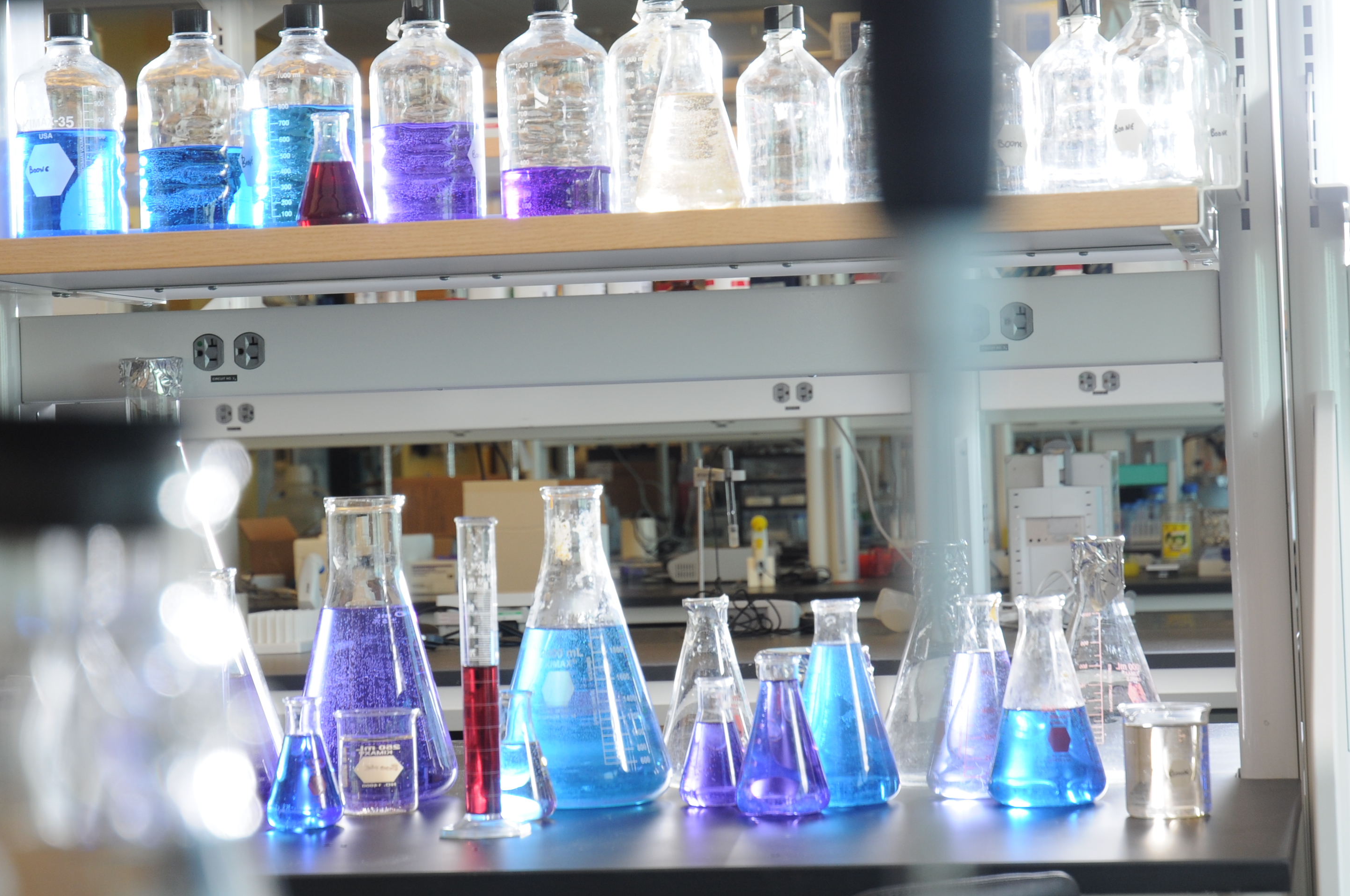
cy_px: 287
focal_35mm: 112
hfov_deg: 18.3
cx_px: 653
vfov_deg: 12.2
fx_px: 4195
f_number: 4.5
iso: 200
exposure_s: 1/100
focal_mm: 50
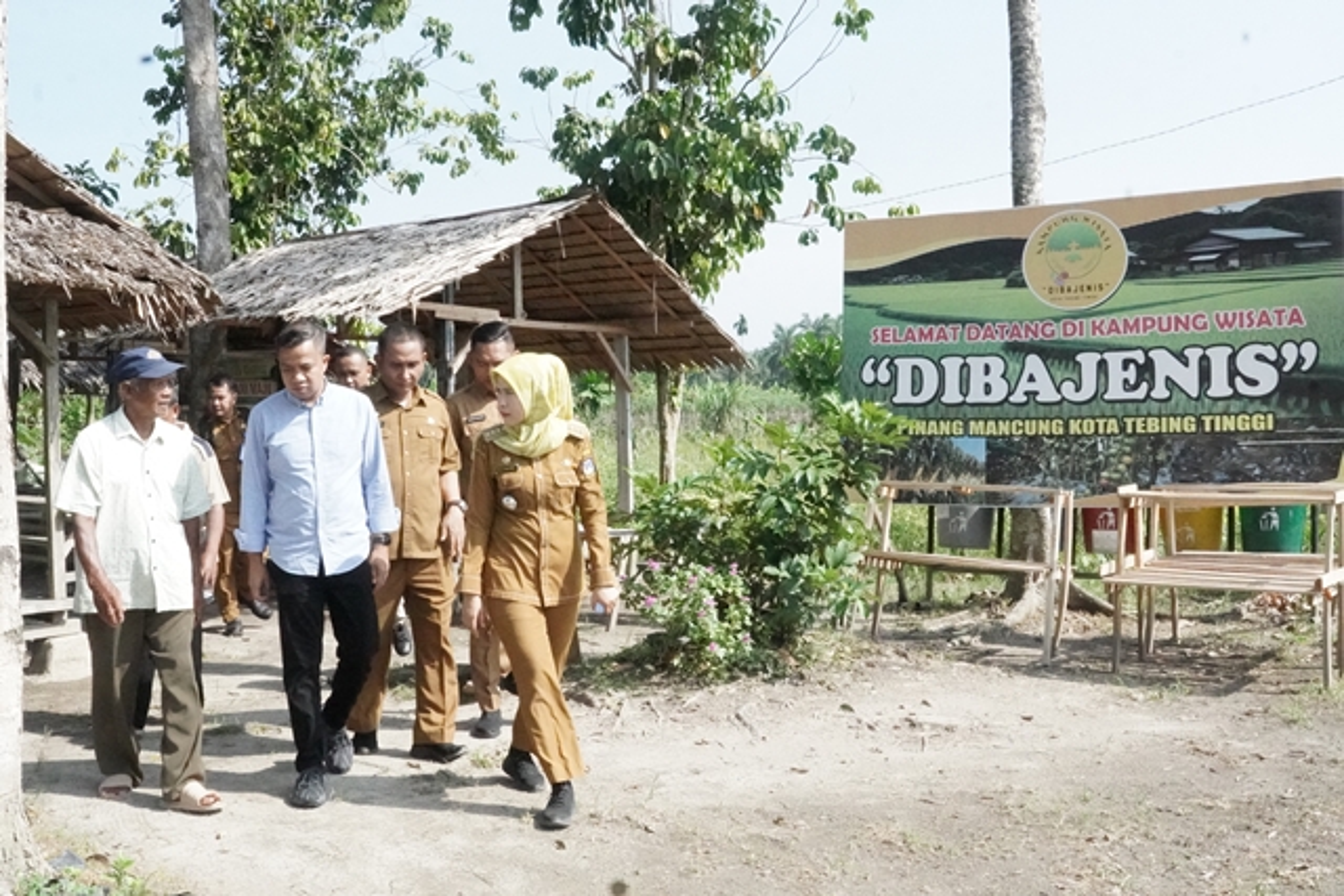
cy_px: 448
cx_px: 672
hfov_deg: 53.1
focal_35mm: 36
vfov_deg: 36.9
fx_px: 1344
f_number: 22
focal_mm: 24
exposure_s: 1/2500
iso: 20000
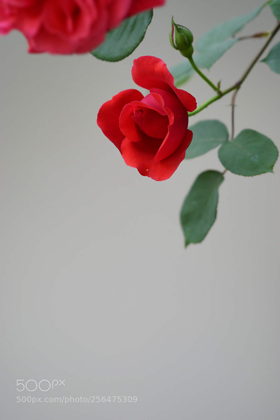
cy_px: 210
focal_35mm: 100
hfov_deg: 13.7
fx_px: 1166
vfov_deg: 20.4
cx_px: 140
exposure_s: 1/100
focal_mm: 100
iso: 320
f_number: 5.6
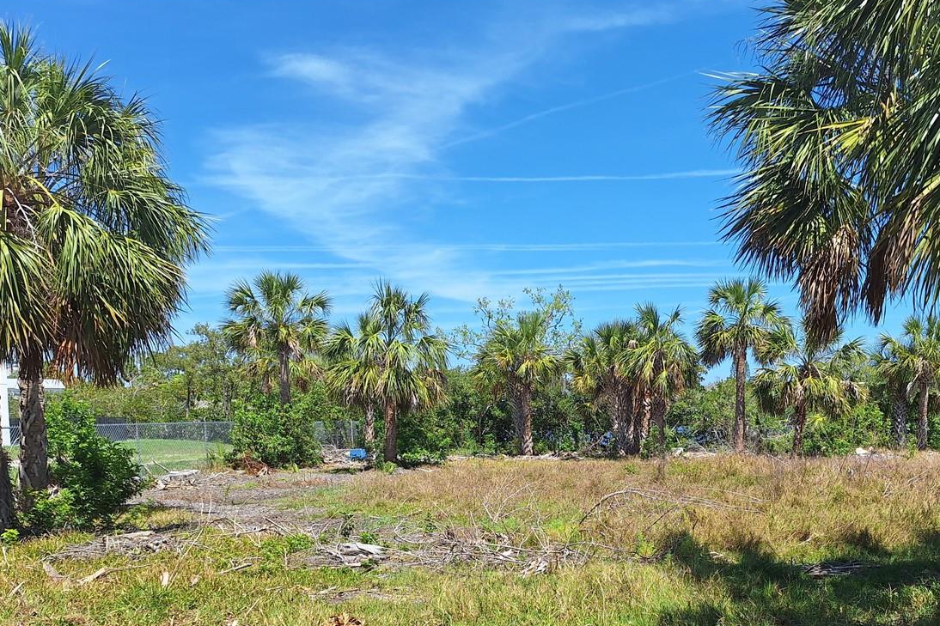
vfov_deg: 36.5
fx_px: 914
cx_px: 619
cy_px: 507
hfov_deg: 53.5
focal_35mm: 35
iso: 40
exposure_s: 1/2481
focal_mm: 5.54
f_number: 1.8
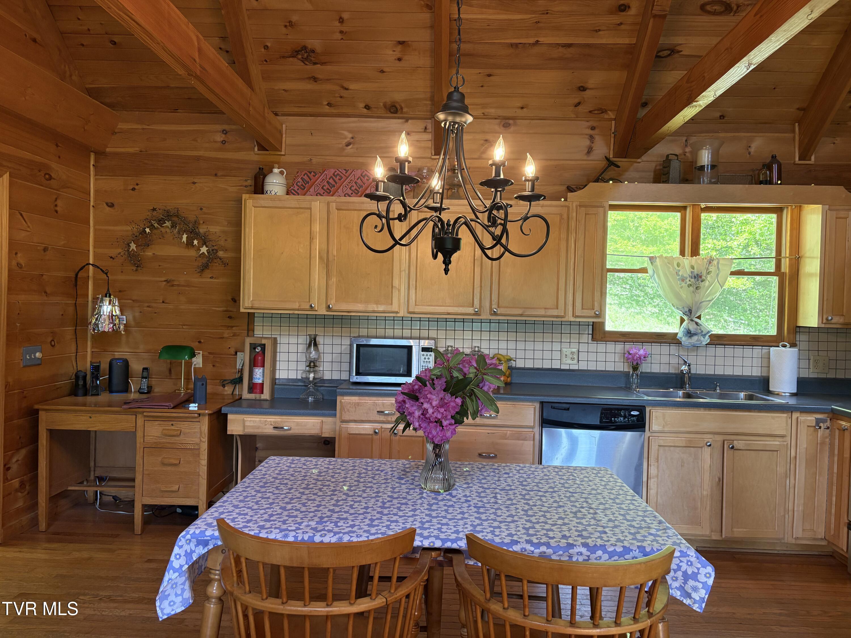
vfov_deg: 53.1
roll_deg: -0.4
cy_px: 319
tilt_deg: -0.8
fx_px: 639
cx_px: 426
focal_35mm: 26
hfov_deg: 67.3
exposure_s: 1/60
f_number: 1.6
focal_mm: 5.96
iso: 200
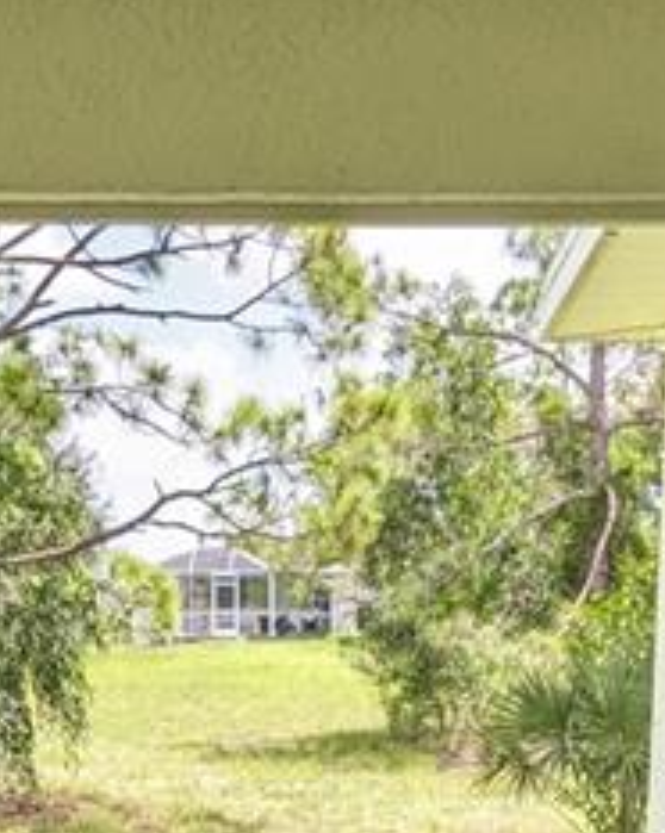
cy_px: 1180
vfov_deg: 19.6
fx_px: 2143
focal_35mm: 87
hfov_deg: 17.6
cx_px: 265
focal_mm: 4.38
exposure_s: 1/615
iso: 42
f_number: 1.73
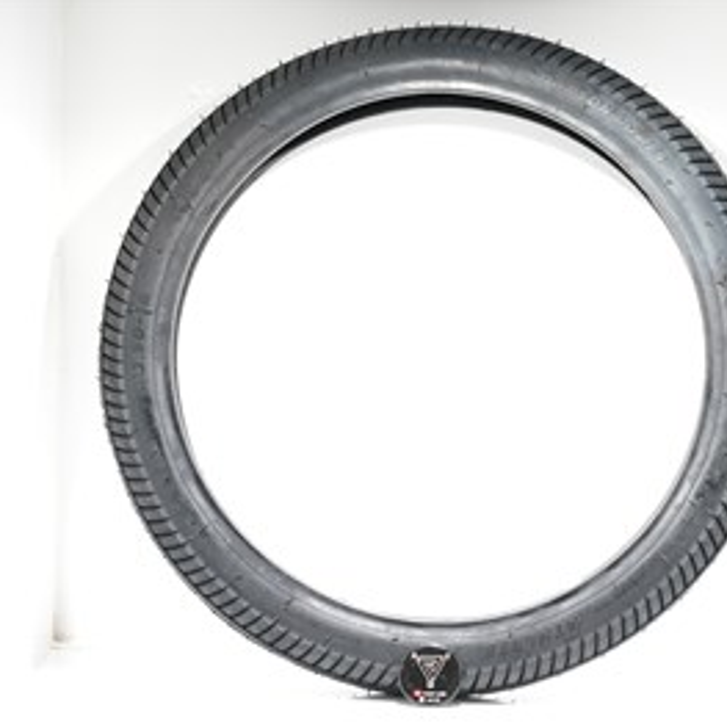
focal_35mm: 110
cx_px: 423
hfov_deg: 15.8
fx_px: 2614
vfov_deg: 15.8
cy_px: 361
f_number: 2.5
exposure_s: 1/50
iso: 80
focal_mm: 85
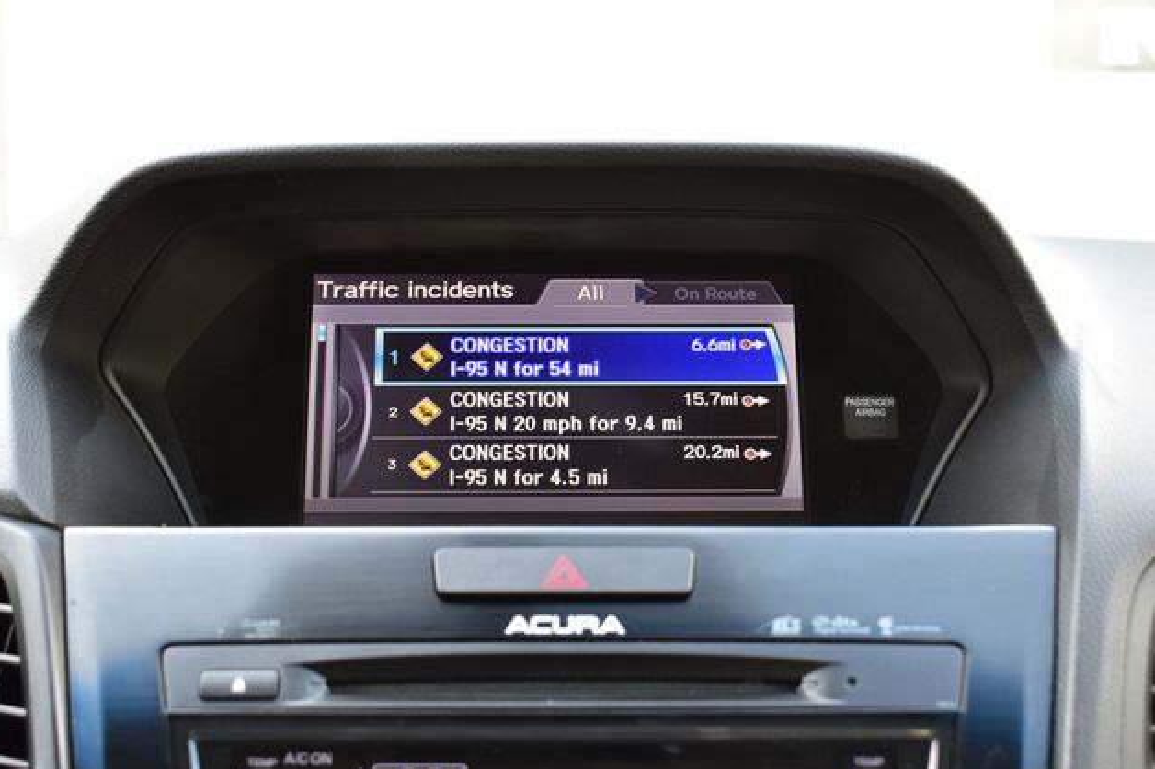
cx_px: 568
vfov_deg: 26.0
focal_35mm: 52
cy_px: 386
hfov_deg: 38.2
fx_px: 1667
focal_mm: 34
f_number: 6.3
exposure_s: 1/20
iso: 400
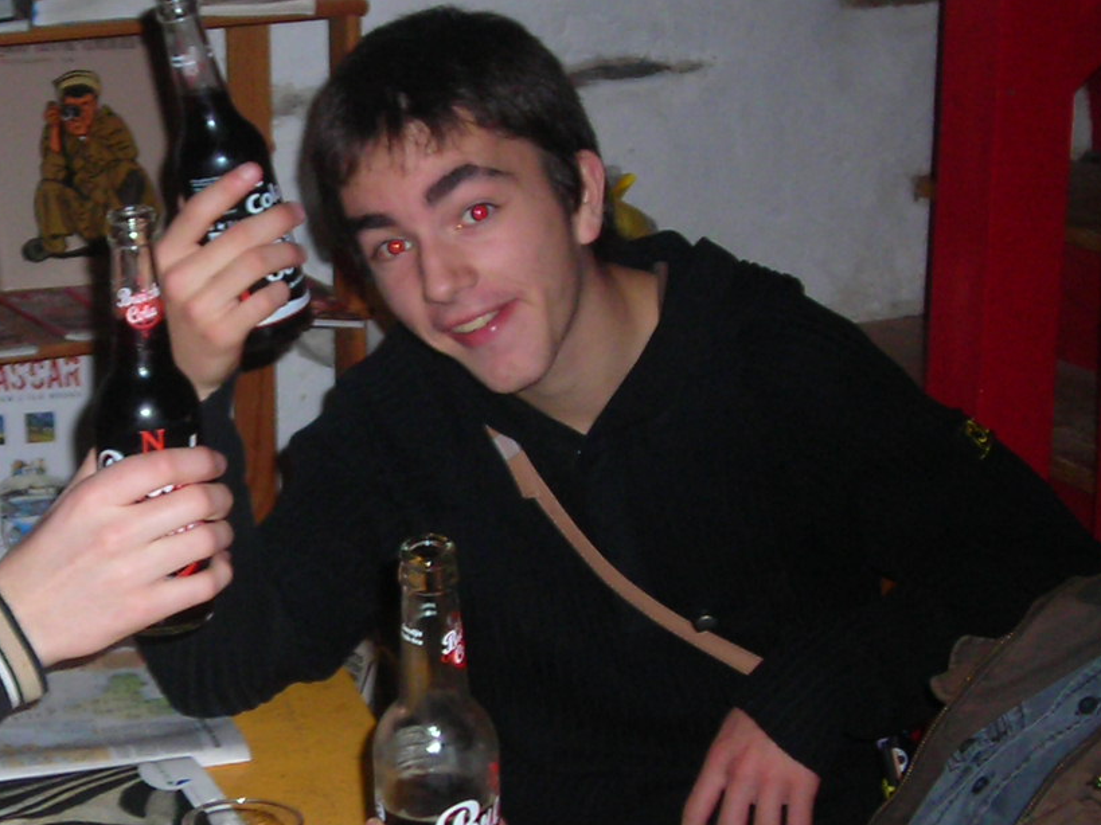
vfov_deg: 15.5
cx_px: 172
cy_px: 622
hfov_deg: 20.4
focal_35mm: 95
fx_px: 3021
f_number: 3.2
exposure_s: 1/60.1
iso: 126
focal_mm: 6.3
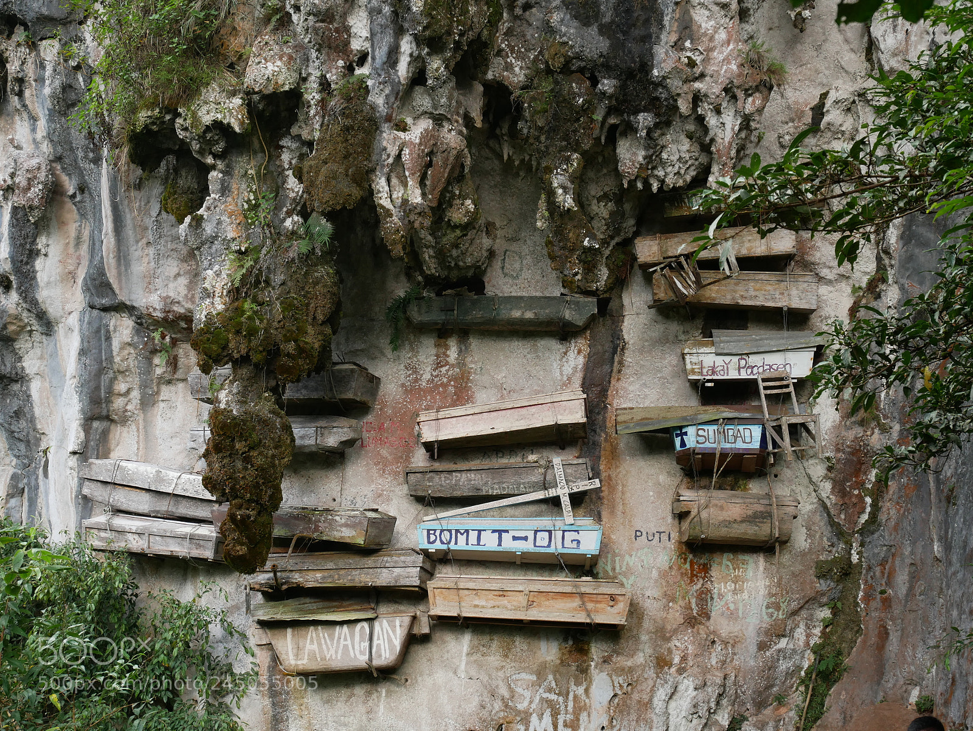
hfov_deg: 33.2
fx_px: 1631
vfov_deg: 25.3
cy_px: 366
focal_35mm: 58
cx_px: 486
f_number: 6.3
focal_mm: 29
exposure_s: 1/60
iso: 400
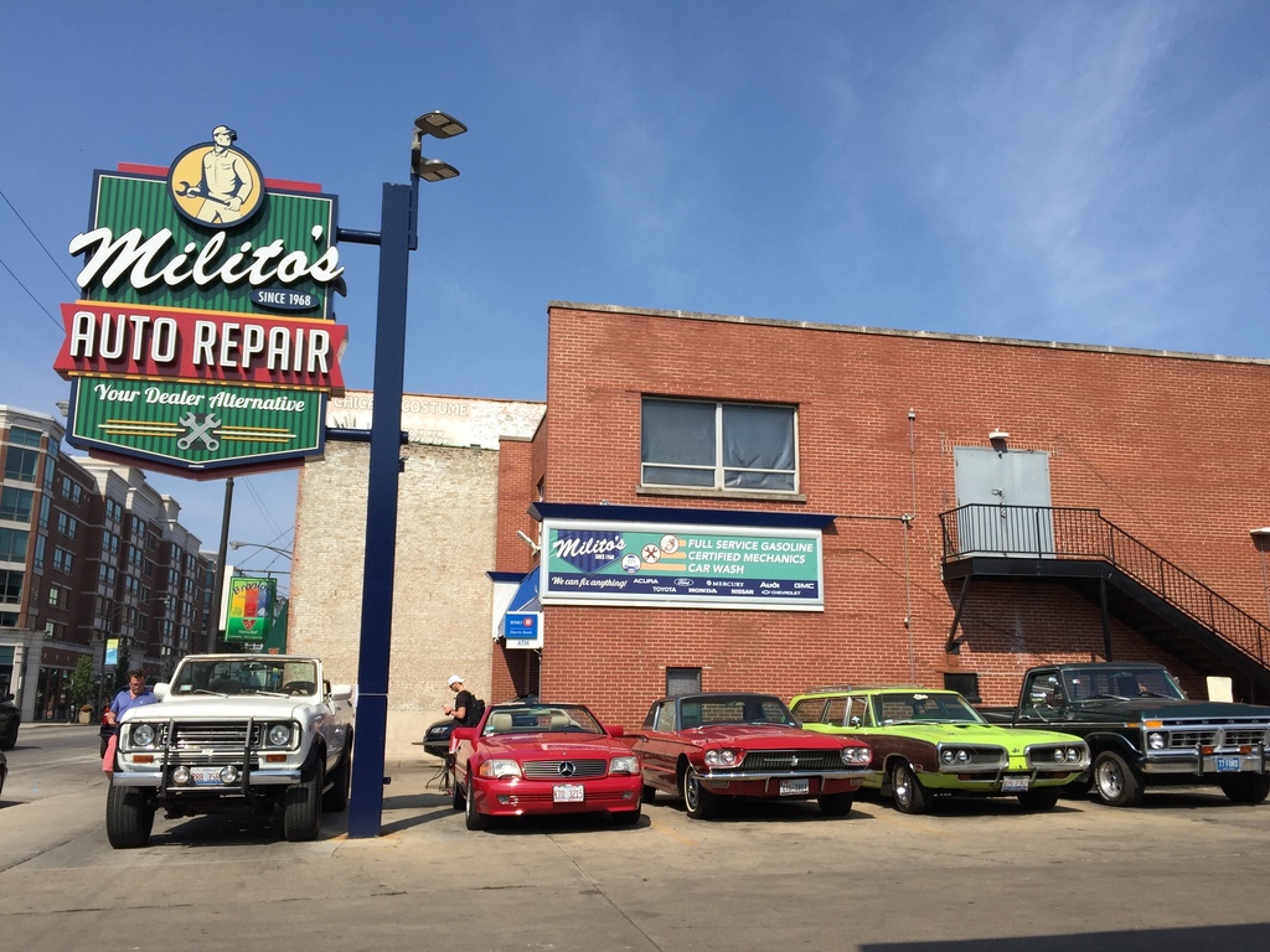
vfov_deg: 48.2
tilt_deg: +11.3
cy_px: 476
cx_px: 635
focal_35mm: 29
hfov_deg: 61.7
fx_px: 1064
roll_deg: -1.3
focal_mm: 4.15
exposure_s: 1/2639
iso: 32
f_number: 2.2
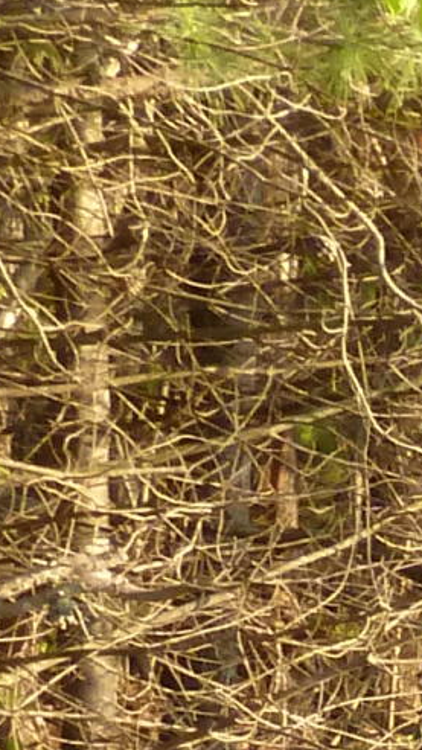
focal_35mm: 319
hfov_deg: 3.6
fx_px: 6341
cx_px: 1560
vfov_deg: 6.7
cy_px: 698
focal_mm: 7.9
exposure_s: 1/60
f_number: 3.8
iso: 200
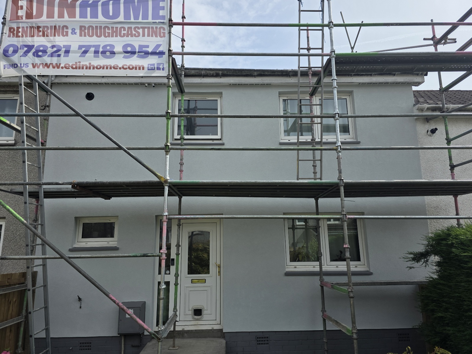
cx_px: 236
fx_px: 314
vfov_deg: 58.9
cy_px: 177
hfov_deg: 73.9
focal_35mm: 23
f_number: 1.7
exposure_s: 1/10000
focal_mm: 6.3
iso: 80
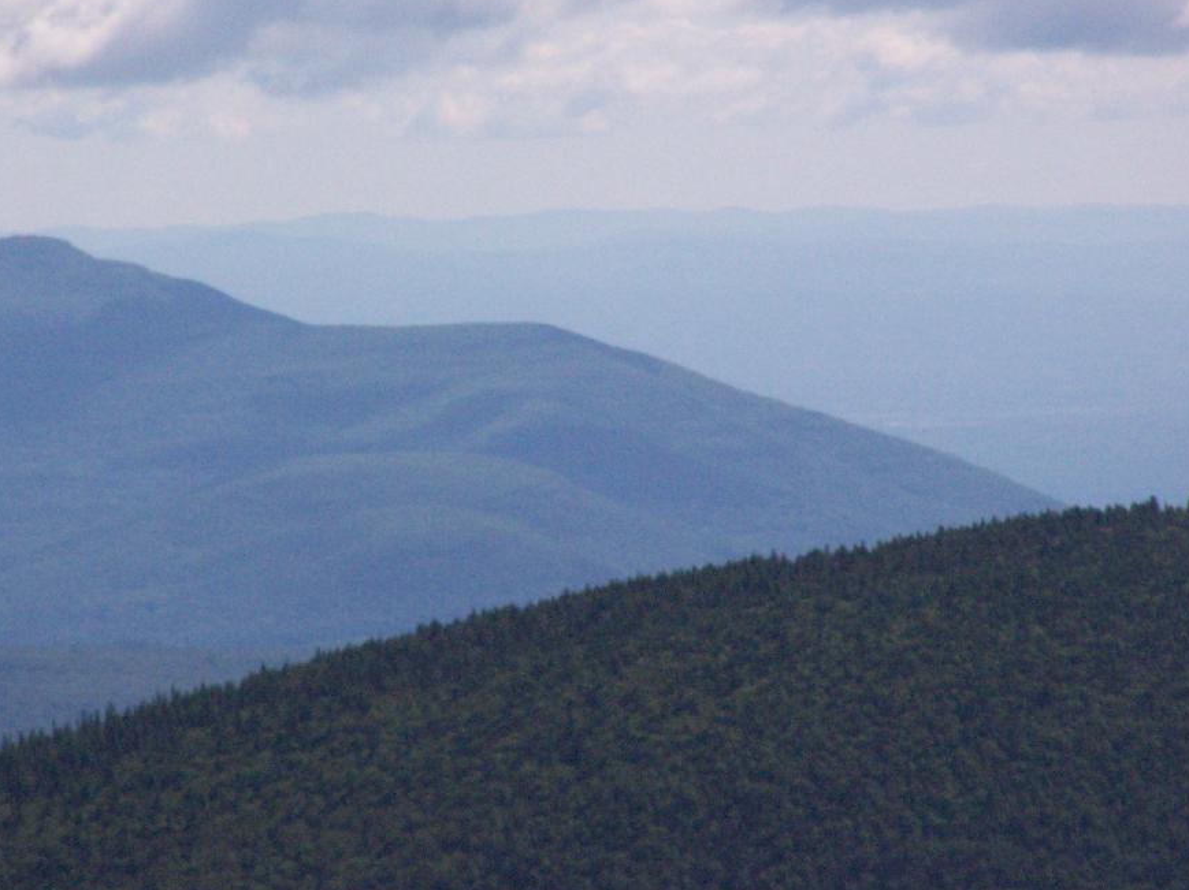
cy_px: 377
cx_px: 517
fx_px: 15382
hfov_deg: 4.4
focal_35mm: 448
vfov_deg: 3.3
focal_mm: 63
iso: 400
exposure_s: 1/1600
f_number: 7.1
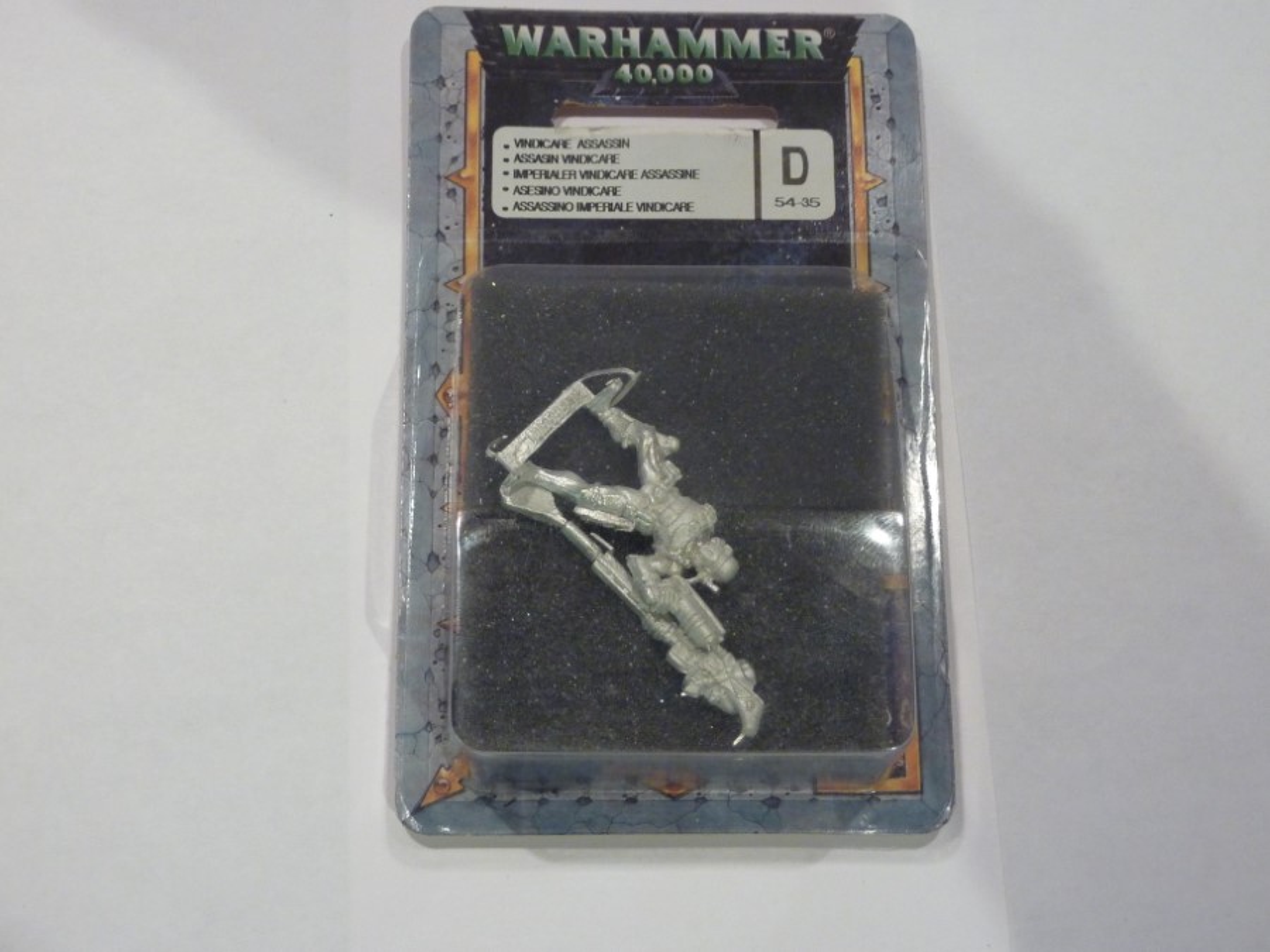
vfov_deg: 28.0
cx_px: 635
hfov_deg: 36.8
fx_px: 1908
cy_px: 476
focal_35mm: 52
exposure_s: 1/40
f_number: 3.8
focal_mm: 8.5
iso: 320
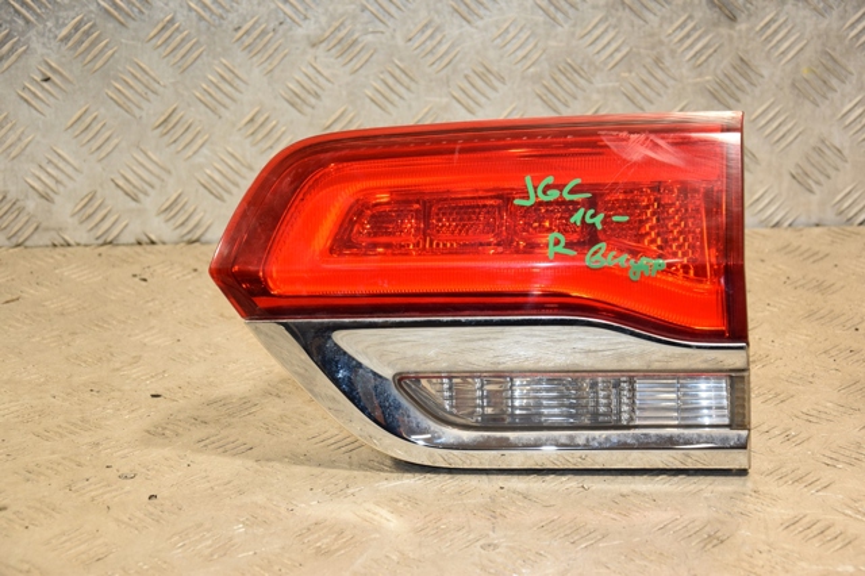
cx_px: 432
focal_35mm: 93
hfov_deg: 21.9
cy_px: 288
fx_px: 2233
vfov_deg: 14.7
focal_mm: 62
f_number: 5.6
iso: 800
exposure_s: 1/200
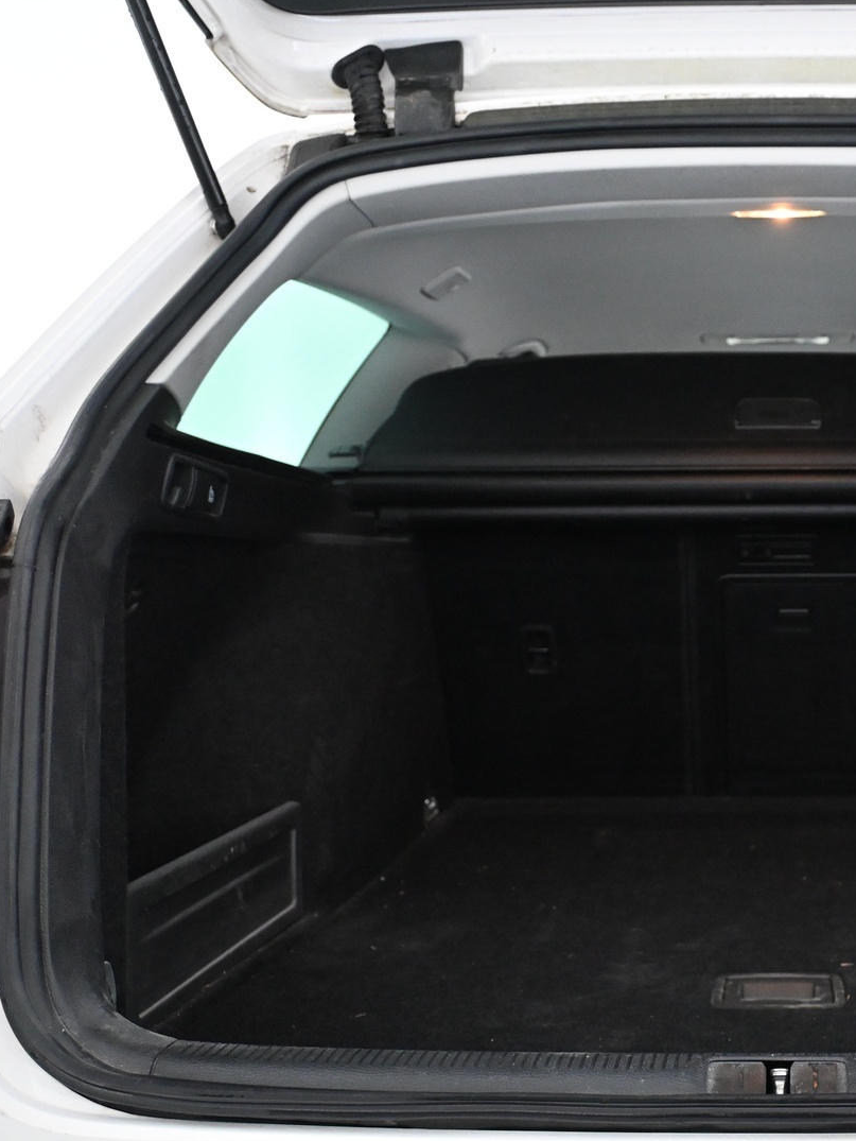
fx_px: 1396
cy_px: 570
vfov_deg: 44.4
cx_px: 780
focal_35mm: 42
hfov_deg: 32.3
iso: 3200
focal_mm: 19.5
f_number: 3.8
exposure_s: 1/80
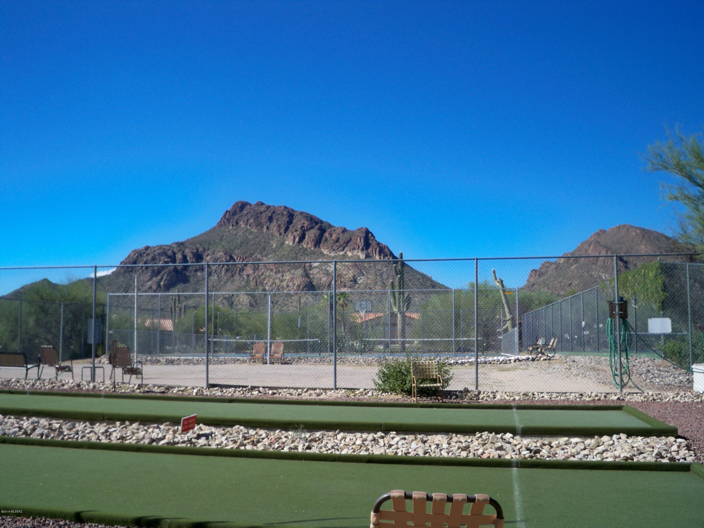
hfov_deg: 52.6
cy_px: 264
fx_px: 712
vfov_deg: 40.7
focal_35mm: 35
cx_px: 352
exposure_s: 1/400
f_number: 4.7
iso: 80
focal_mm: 6.3
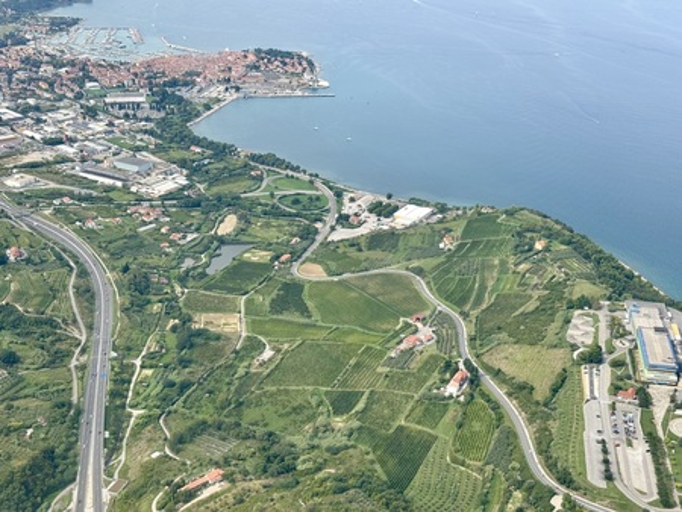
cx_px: 341
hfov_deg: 39.6
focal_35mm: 48
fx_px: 946
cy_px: 256
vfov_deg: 30.3
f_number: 1.78
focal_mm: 6.76
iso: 64
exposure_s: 1/2959
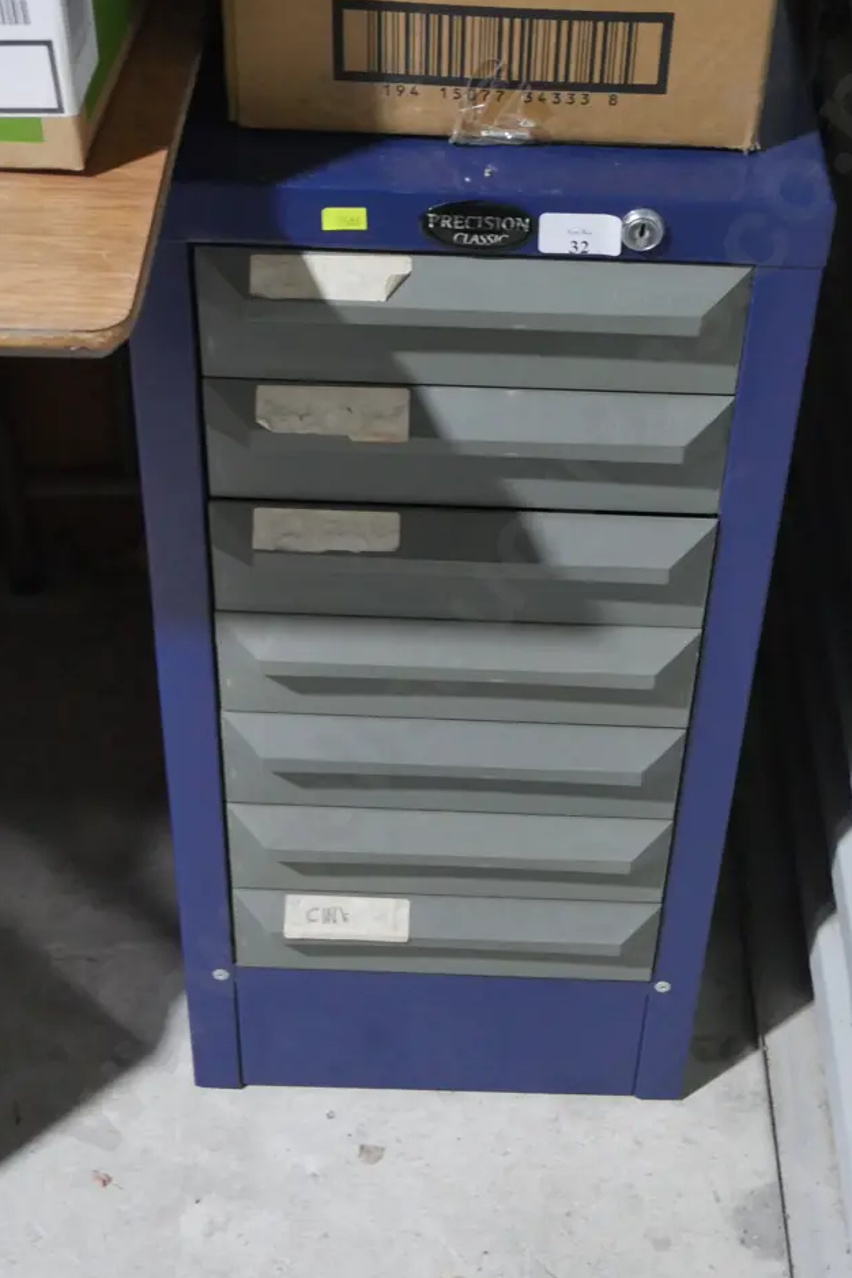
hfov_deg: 23.0
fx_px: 2094
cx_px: 494
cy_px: 592
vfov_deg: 33.9
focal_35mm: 59
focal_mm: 26
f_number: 5.3
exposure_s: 1/125
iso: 3200
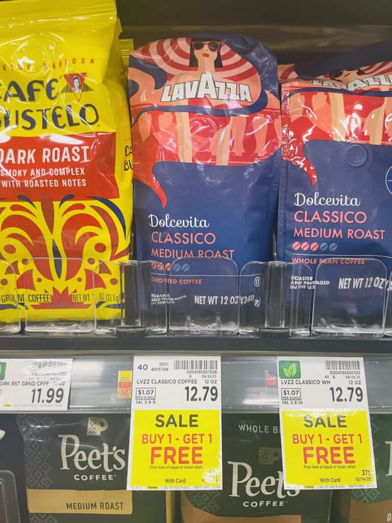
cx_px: 196
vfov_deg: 67.3
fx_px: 393
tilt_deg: -13.5
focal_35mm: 26
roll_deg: -1.0
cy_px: 262
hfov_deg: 53.1
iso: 80
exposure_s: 1/60
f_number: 1.6
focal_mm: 4.2
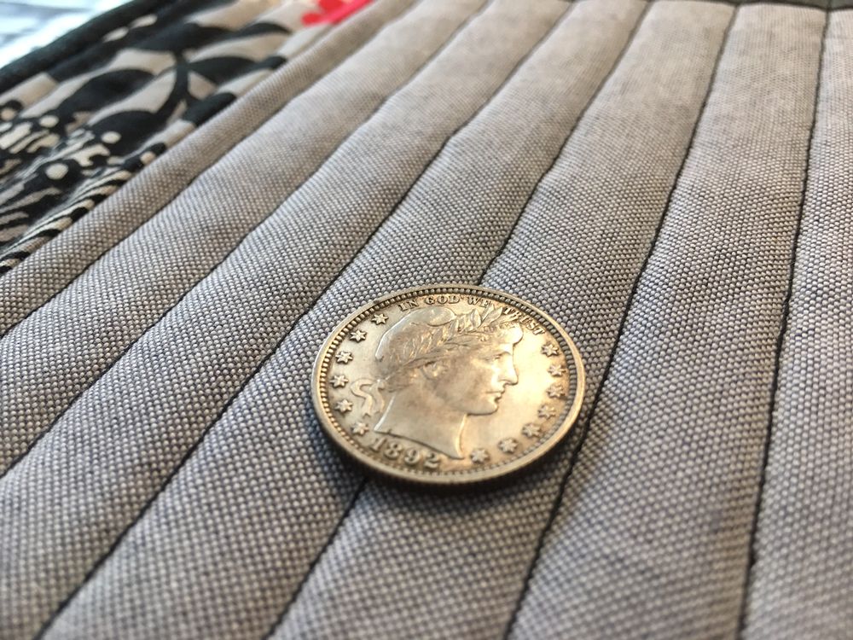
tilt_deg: -38.2
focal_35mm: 29
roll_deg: +7.9
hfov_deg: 61.7
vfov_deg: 48.2
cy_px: 320
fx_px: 715
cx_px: 426
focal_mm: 4.15
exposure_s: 1/30
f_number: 2.2
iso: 80
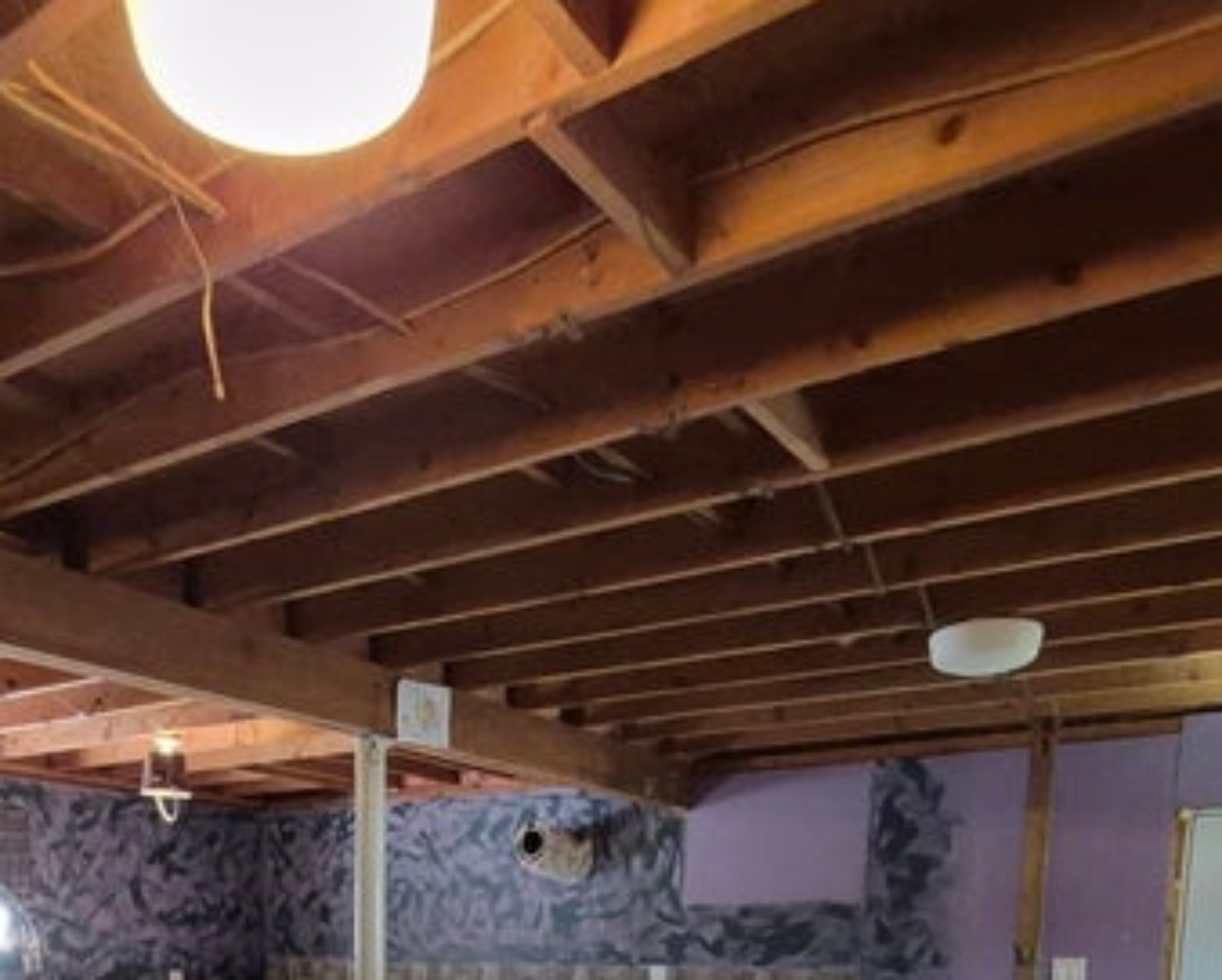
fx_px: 1158
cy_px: 1125
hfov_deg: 54.8
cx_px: 436
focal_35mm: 32
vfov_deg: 37.0
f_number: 2.2
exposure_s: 1/60
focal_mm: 1.74
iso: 1250
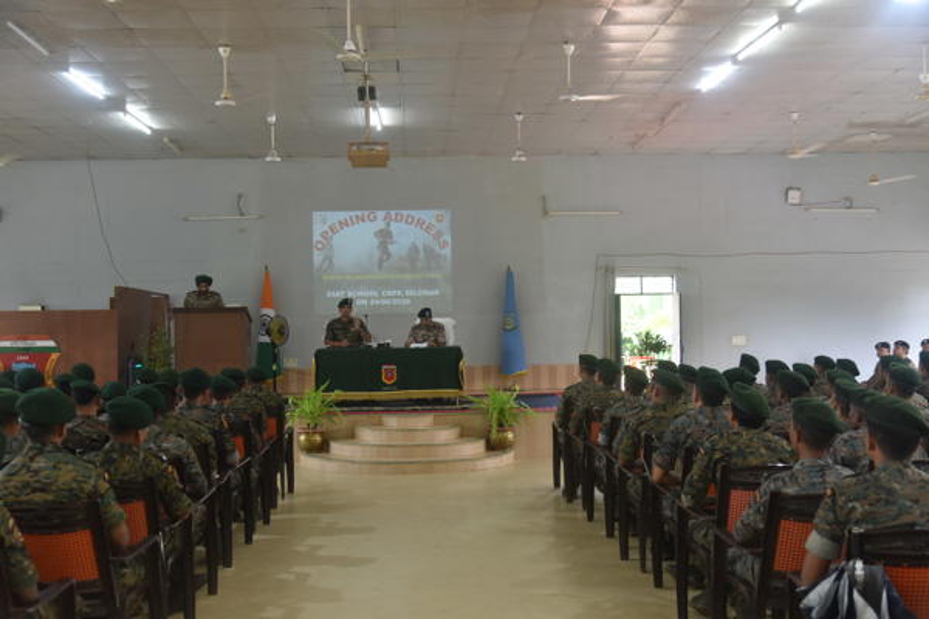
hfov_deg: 48.5
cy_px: 310
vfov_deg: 33.4
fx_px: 1032
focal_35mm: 40
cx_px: 464
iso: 1100
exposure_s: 1/60
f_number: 4
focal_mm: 40
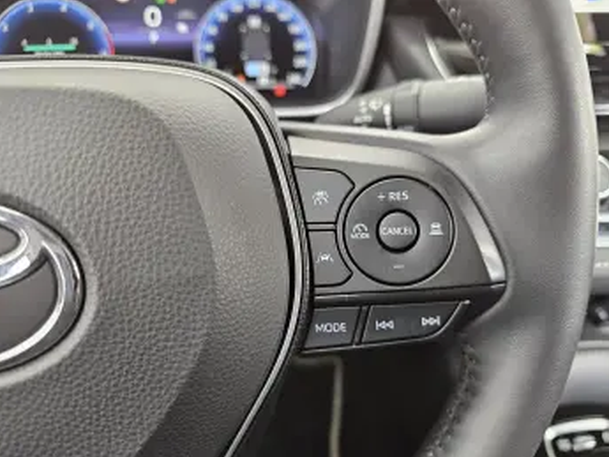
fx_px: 422
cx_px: 312
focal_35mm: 24
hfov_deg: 71.6
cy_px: 236
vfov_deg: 56.8
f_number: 1.7
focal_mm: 6.3
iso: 250
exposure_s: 1/33.3
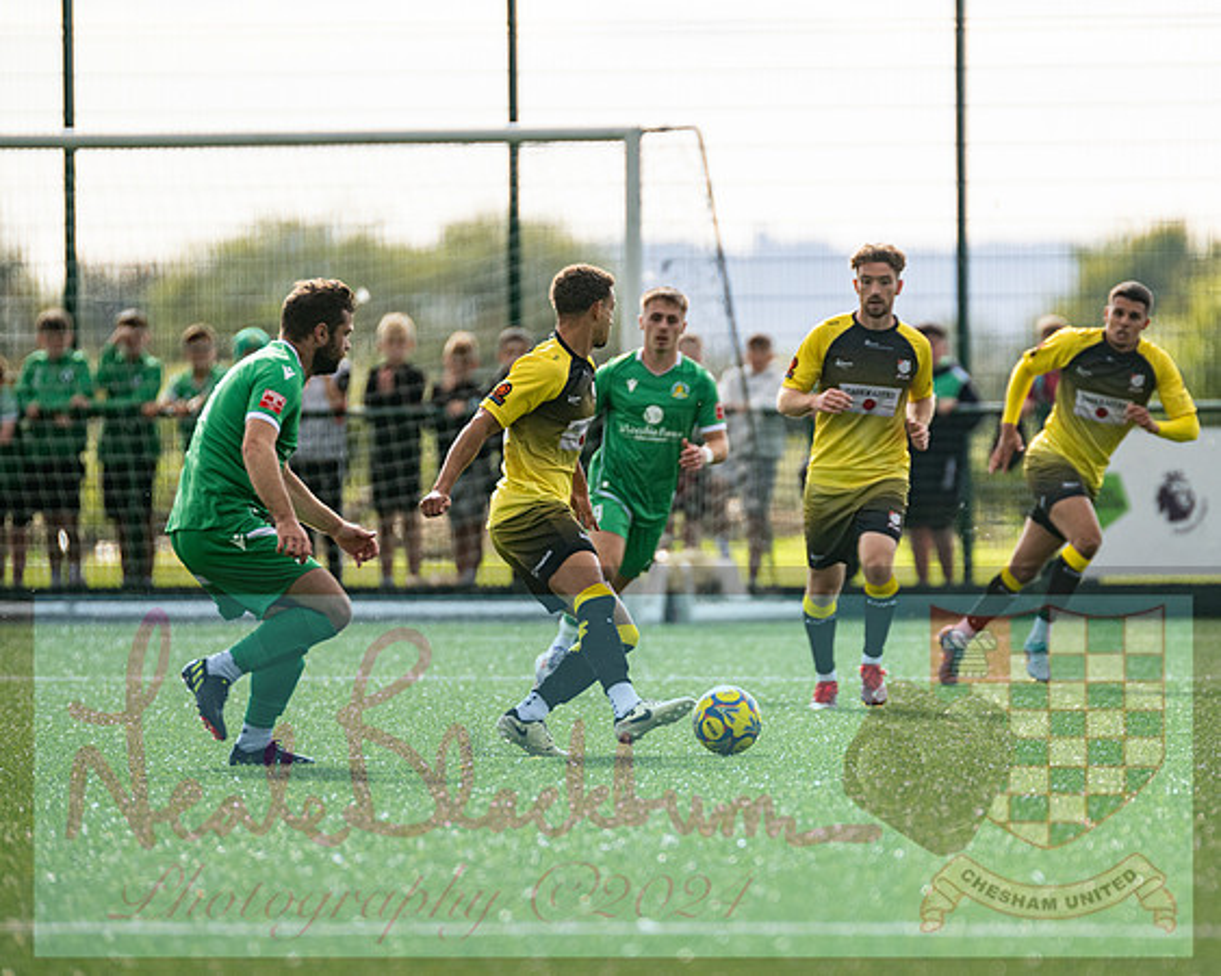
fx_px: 18827
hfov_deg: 3.7
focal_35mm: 521
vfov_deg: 3.0
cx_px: 802
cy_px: 490
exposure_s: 1/1600
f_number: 4
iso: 400
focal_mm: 420
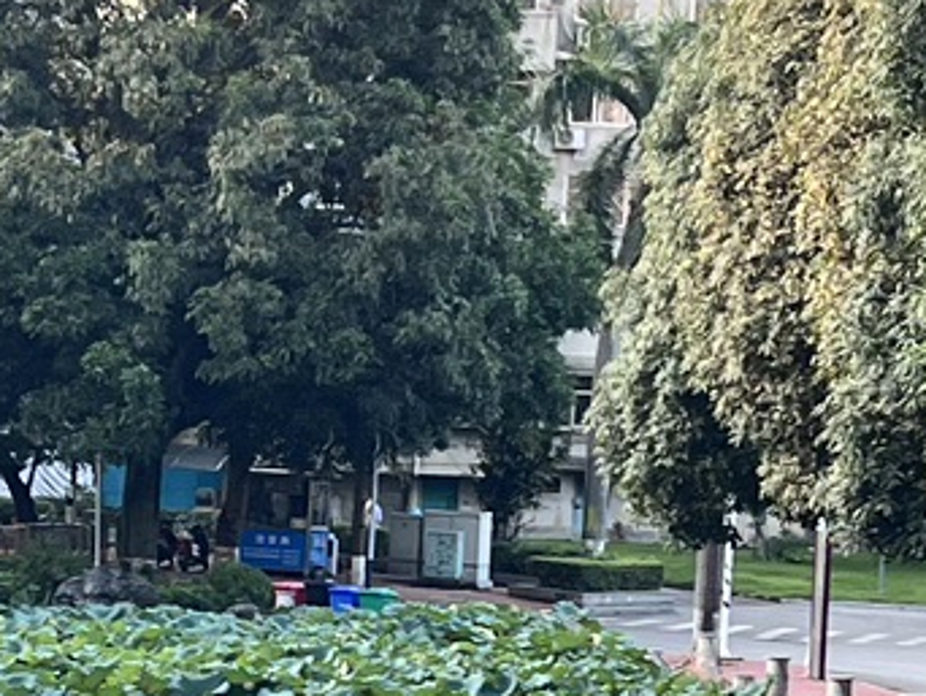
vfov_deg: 9.6
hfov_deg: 12.9
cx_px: 252
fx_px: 4069
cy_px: 872
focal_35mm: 152
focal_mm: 5.7
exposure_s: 1/139
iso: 40
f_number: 1.5
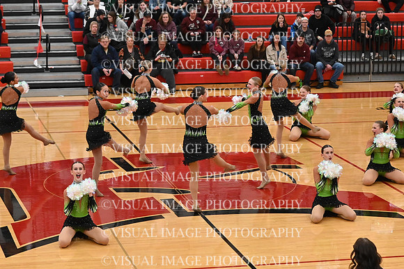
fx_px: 1179
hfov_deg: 19.5
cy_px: 134
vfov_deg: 13.0
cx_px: 202
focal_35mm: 105
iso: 8000
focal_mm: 70
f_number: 4
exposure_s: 1/400
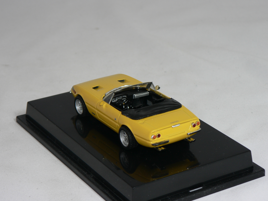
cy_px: 100
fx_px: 790
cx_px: 134
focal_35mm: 102
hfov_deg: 19.3
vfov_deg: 14.5
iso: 80
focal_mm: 16.9
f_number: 3.2
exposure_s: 1/60
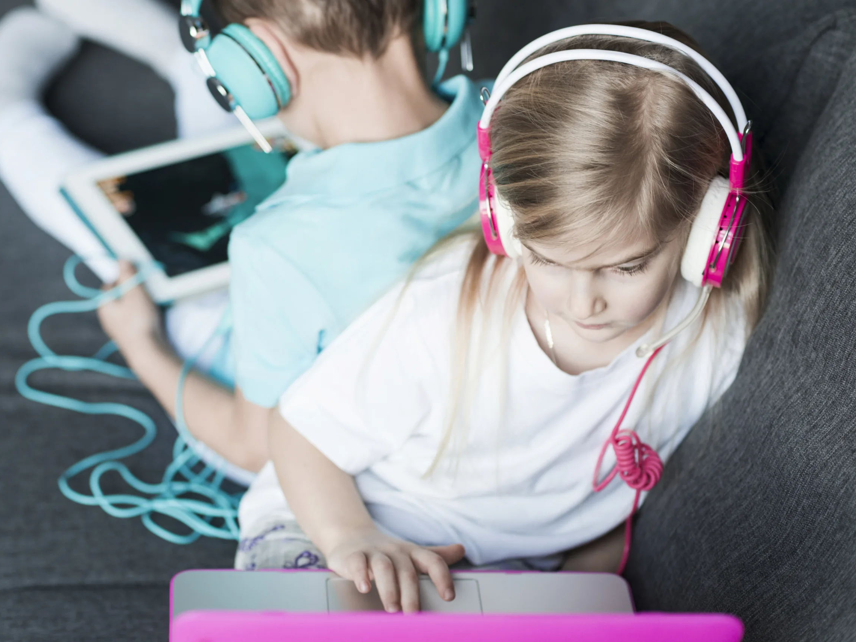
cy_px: 321
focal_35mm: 92
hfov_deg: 21.3
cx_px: 411
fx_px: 2275
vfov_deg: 16.1
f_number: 2.8
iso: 400
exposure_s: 1/80
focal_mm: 85
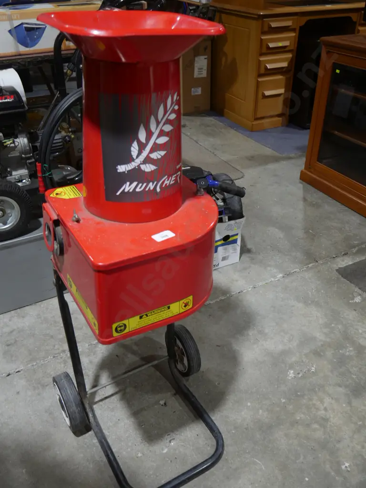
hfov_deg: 44.2
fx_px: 451
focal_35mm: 32
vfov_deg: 56.8
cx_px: 183
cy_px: 244
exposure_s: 1/60
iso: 320
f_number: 3.6
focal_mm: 16
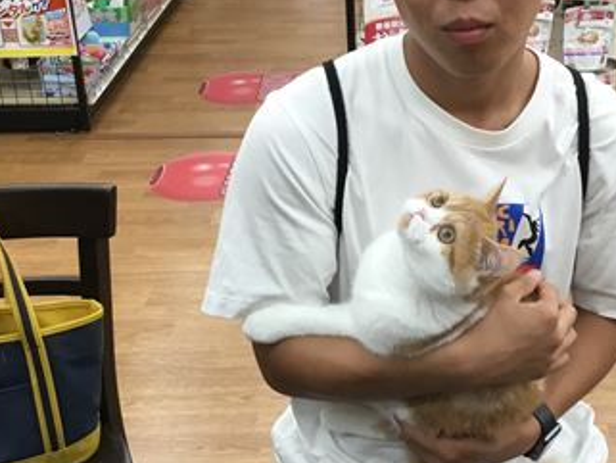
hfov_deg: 32.8
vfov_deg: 25.2
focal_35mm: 58
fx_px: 1033
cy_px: 179
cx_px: 432
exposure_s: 1/33
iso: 80
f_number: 2.4
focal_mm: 3.3
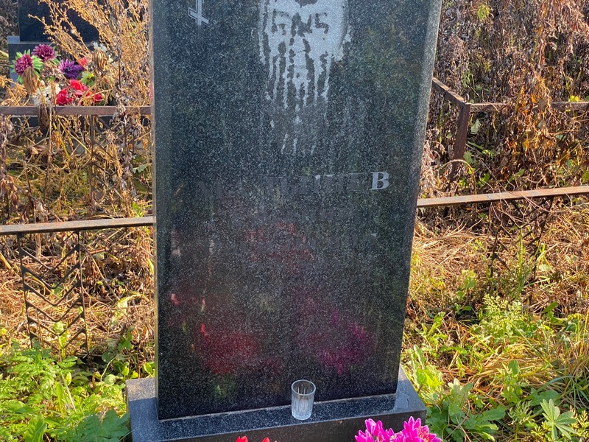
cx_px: 294
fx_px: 885
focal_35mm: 52
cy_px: 221
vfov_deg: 28.0
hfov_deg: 36.8
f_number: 2
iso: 20
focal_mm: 6
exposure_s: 1/122
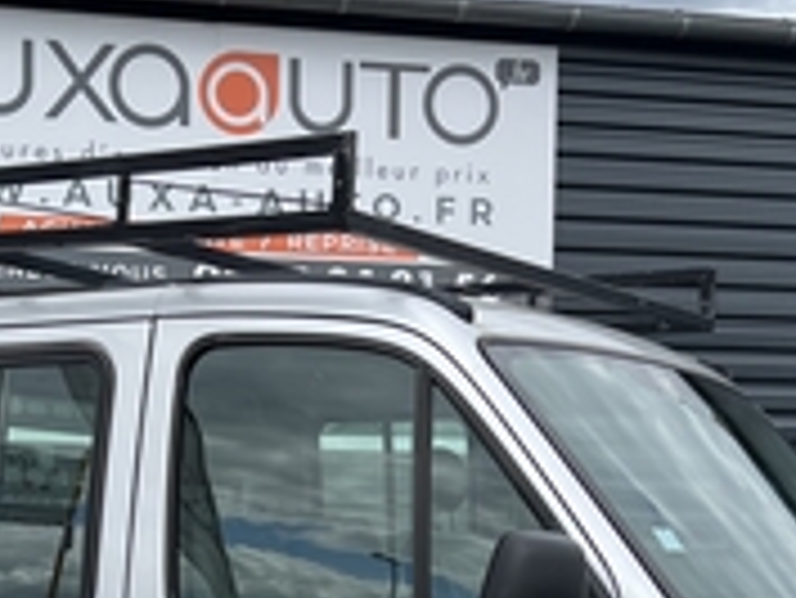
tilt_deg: -2.3
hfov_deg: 25.7
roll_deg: -0.4
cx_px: 229
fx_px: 1726
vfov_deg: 18.9
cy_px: 645
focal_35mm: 75
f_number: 1.5
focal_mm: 5.7
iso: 50
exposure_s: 1/2762
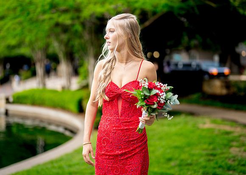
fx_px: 425
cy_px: 79
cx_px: 119
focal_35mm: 61
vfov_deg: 23.3
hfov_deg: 32.3
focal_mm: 50
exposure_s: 1/800
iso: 160
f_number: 1.2
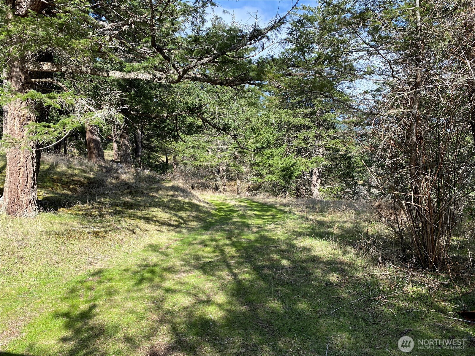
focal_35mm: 26
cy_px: 178
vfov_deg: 53.1
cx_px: 238
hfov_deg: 67.3
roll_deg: +1.0
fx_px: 357
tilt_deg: -0.7
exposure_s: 1/762
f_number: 1.8
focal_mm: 4.25
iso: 32
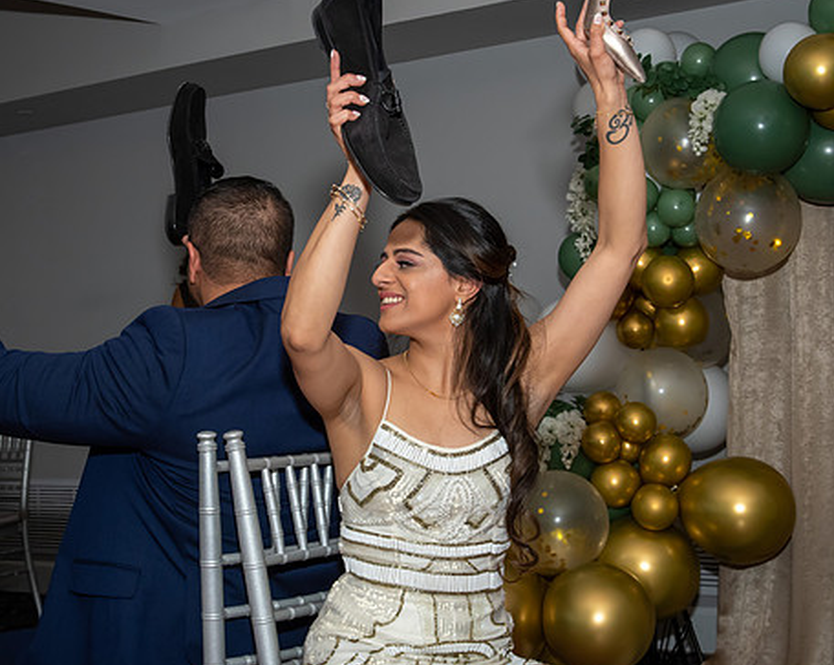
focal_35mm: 67
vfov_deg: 22.8
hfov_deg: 28.3
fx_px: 1652
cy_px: 316
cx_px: 415
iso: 640
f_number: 9
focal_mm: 30
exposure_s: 1/250
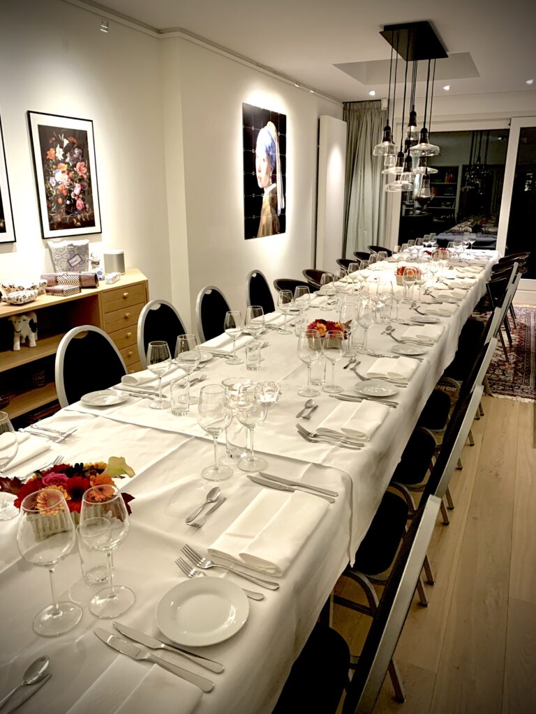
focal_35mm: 26
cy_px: 357
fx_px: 537
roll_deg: -0.4
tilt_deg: -15.4
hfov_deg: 53.1
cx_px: 268
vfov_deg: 67.3
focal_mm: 4.25
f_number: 1.8
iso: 320
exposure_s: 1/50
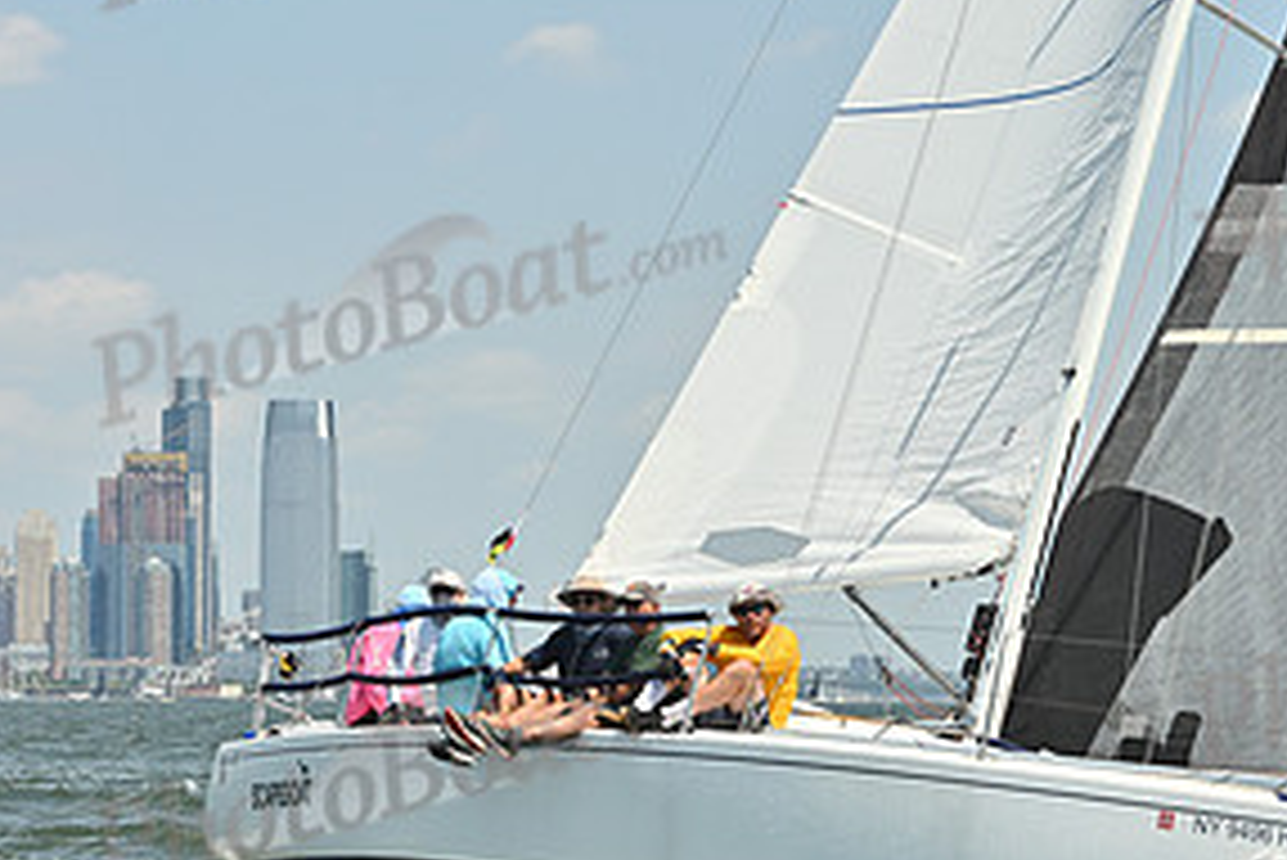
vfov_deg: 9.7
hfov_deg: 14.4
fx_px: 5079
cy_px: 480
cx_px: 963
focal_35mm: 142
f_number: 9
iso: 320
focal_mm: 70
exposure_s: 1/1250
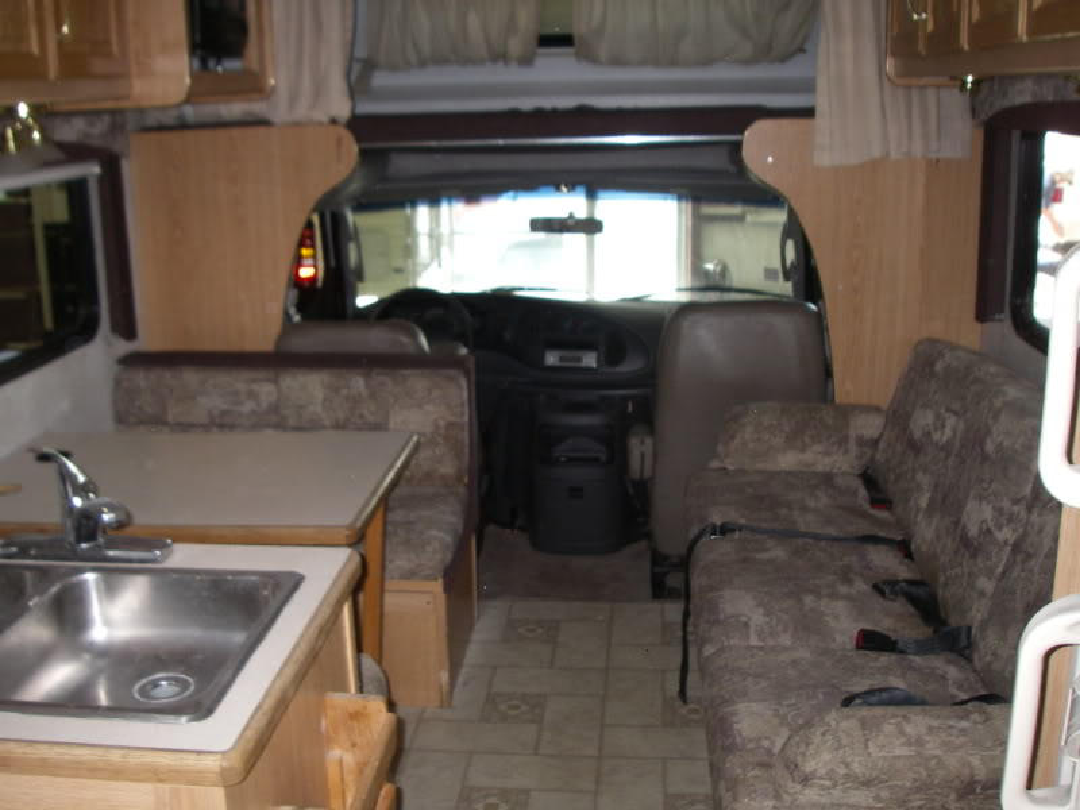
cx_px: 540
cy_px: 405
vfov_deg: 37.7
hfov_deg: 49.0
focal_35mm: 38
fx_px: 1186
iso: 160
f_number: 3.3
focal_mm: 6.3
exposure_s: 1/40
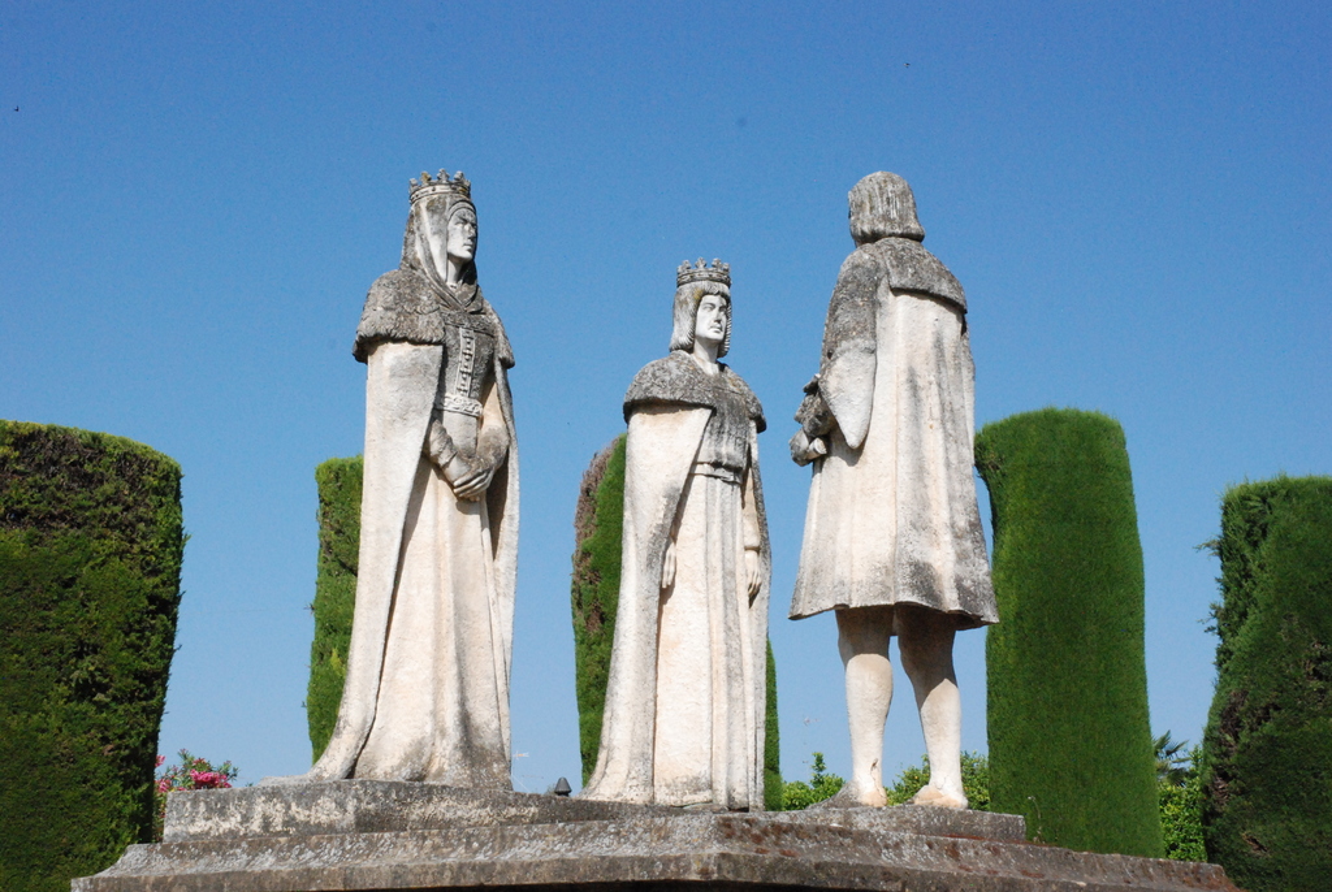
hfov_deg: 35.0
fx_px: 2112
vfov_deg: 23.9
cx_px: 666
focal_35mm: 57
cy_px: 446
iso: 1600
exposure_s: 1/1000
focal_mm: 38
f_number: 16
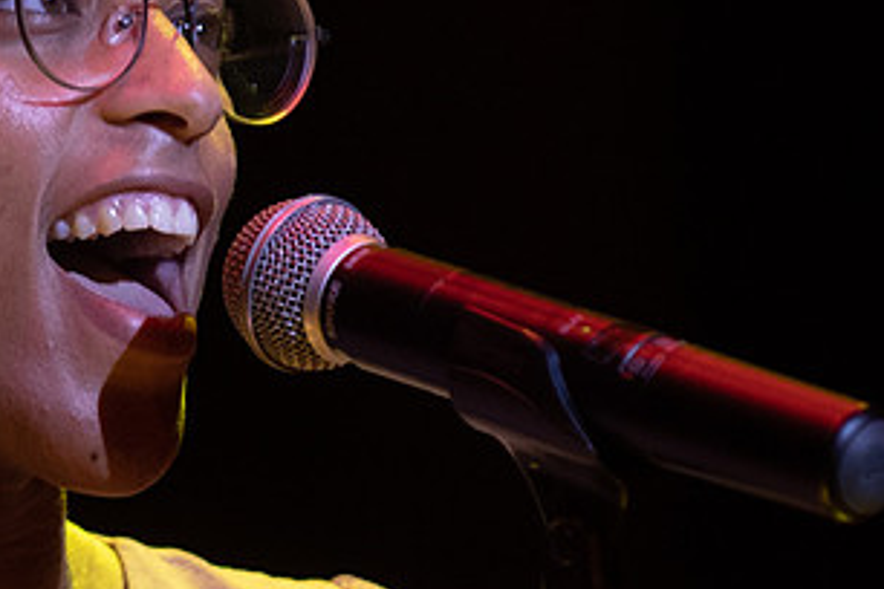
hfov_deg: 2.8
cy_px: 32
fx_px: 17850
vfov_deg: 1.9
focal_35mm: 727
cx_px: 197
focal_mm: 200
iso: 1600
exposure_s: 1/200
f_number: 2.8
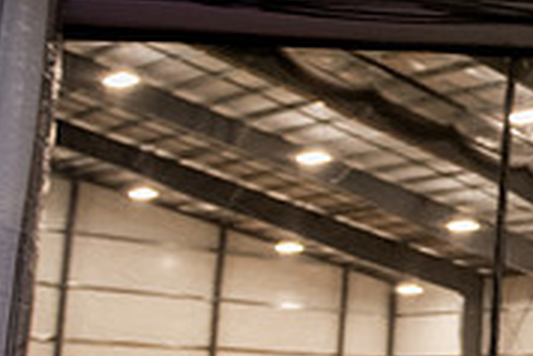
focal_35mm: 78
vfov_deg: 17.5
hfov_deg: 22.7
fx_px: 1156
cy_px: 214
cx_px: 719
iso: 2000
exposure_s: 1/125
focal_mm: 24
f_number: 3.2
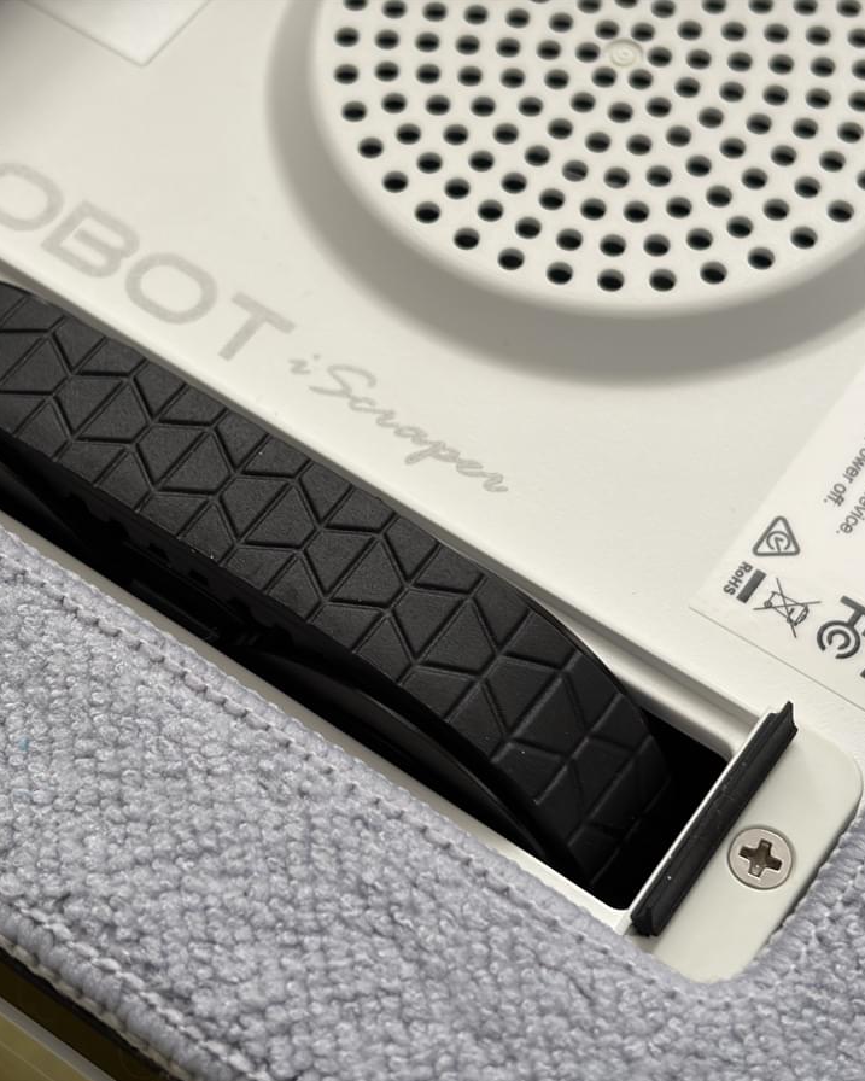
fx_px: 2176
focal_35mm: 68
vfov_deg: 27.9
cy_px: 542
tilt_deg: -58.2
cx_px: 333
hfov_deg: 22.4
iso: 100
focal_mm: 5.96
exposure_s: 1/60
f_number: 1.6
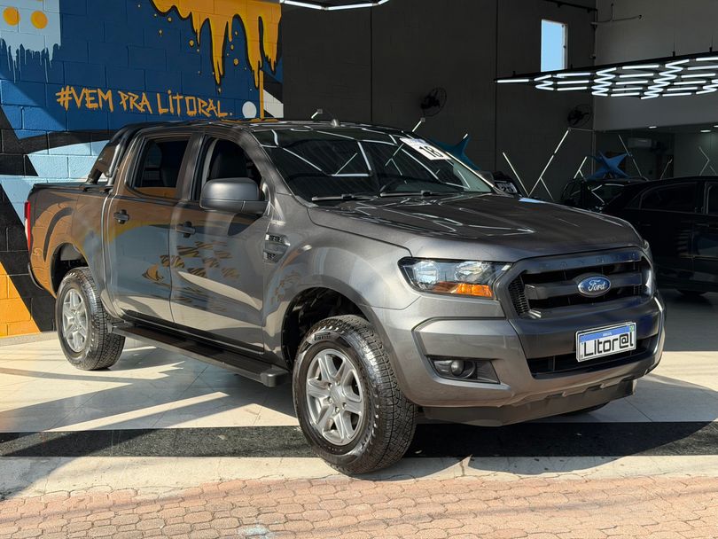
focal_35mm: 48
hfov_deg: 39.6
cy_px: 270
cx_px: 359
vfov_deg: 30.3
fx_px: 996
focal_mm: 6.76
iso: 64
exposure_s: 1/1838
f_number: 1.78
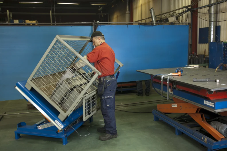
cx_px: 114
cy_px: 76
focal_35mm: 36
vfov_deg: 36.8
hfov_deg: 53.2
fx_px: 227
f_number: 4
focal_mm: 24
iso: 200
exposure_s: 1/15
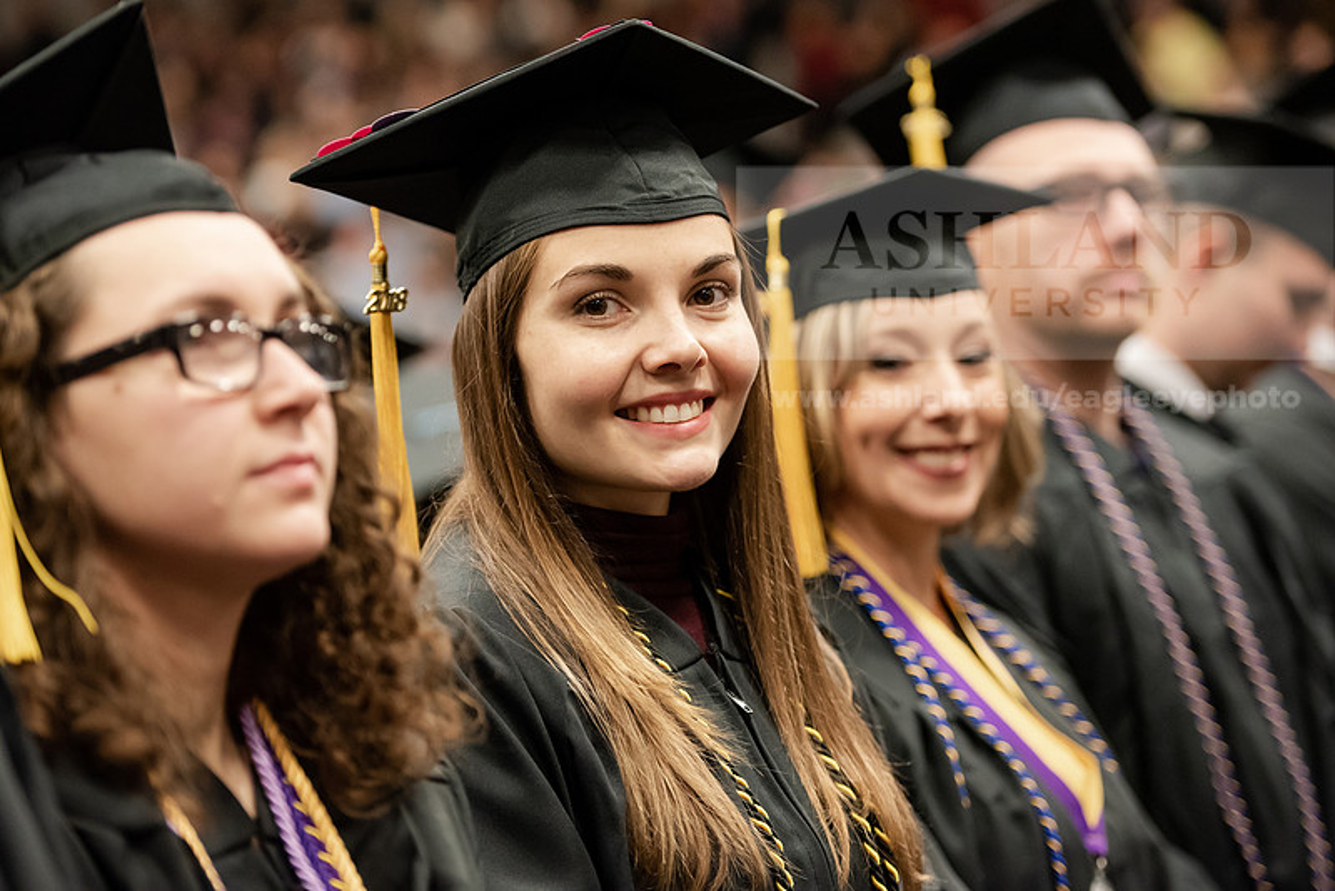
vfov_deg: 12.5
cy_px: 446
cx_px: 668
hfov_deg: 18.6
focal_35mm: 110
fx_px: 4080
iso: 3200
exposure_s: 1/200
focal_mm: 110
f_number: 3.5
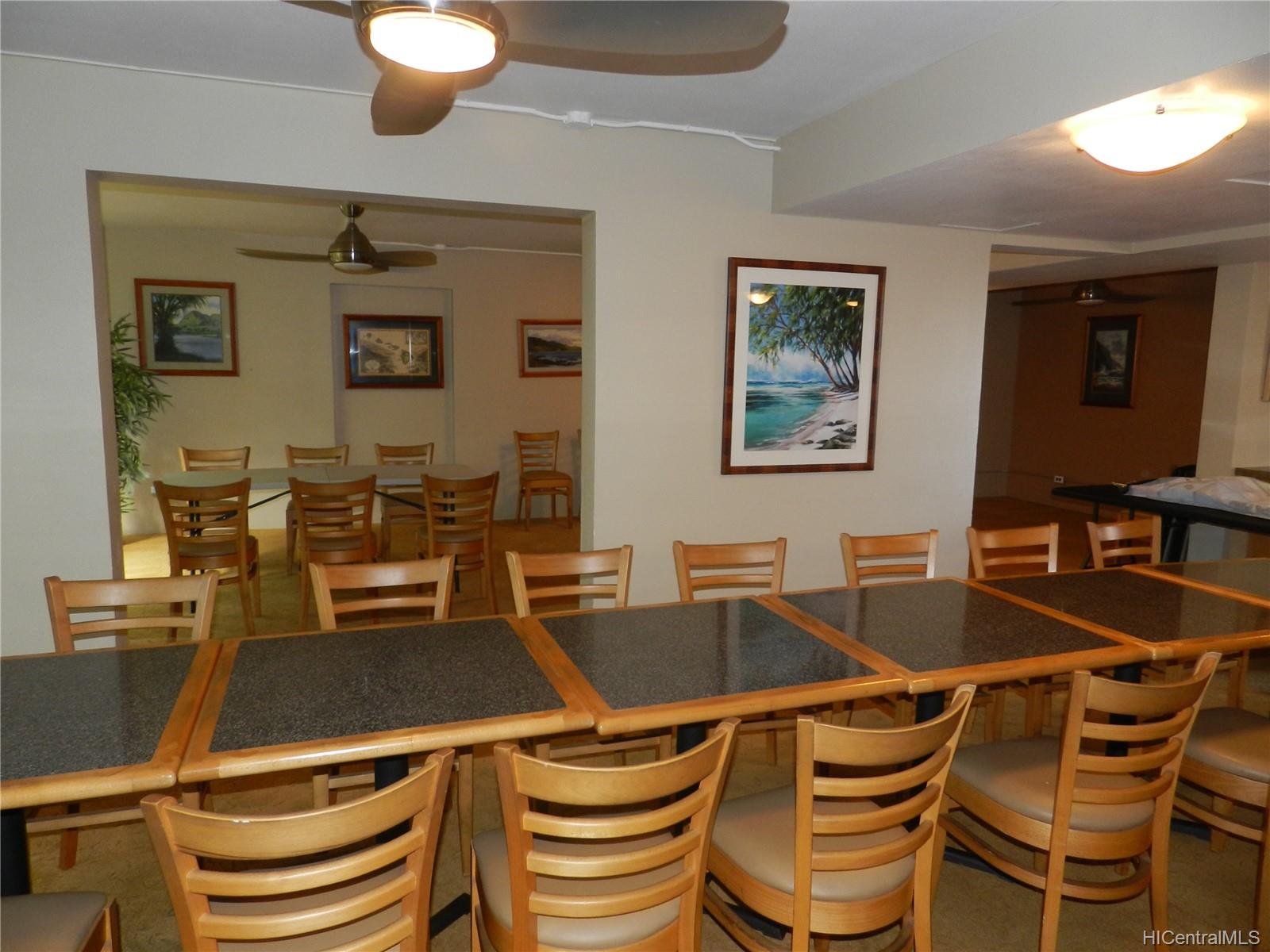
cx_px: 635
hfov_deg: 73.9
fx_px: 844
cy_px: 476
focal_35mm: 23
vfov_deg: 58.9
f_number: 3.4
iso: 200
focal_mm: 4
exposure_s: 1/30
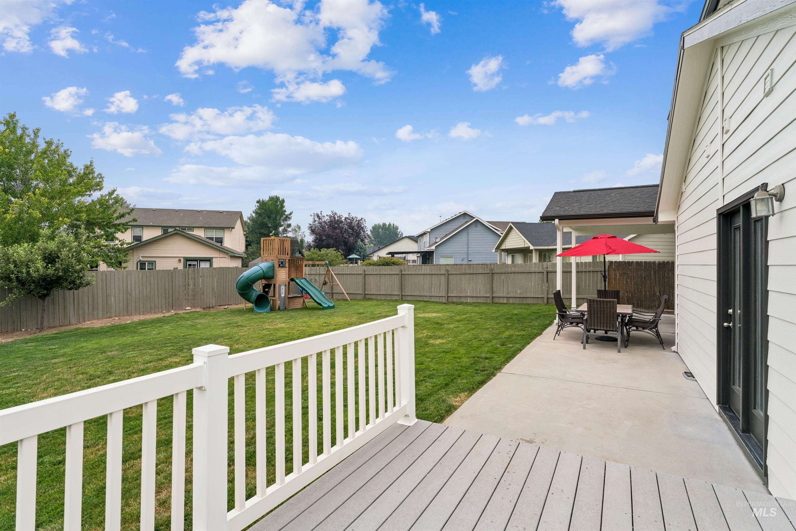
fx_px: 389
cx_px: 398
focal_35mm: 18
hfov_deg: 91.3
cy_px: 266
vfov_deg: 68.6
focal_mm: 17.6
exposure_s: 1/250
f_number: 13
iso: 400
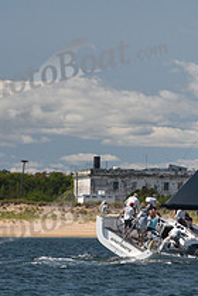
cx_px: 241
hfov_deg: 3.7
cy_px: 123
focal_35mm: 373
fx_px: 3077
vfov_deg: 5.5
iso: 250
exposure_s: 1/3200
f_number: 2.8
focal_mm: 135
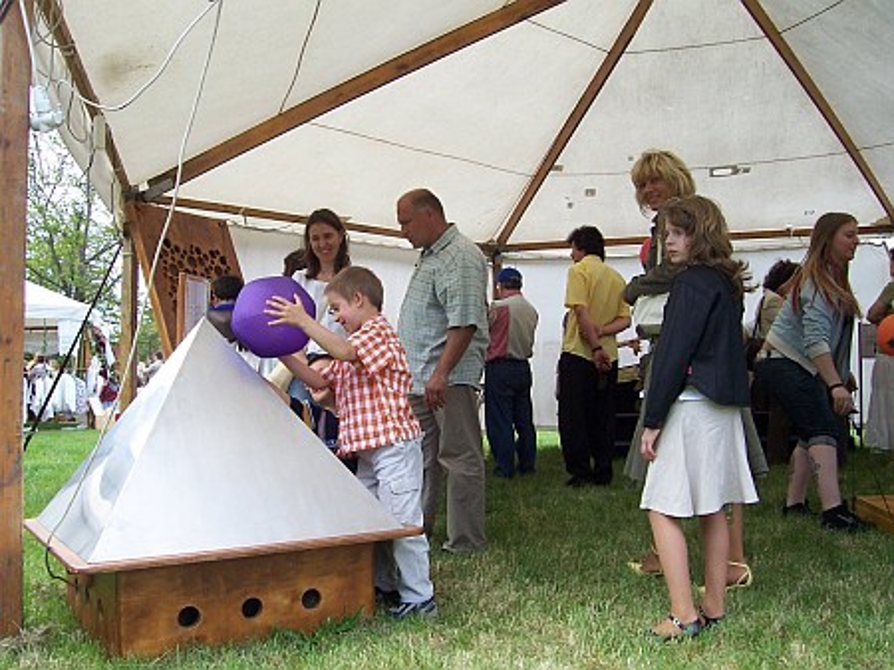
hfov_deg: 54.0
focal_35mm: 34
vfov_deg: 41.8
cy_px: 335
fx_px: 878
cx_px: 447
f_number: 5.6
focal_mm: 5.6
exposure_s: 1/125
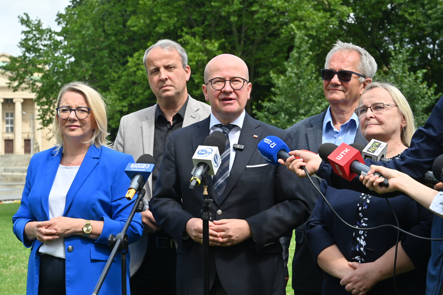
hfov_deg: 28.8
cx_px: 222
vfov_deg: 19.5
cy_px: 148
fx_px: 861
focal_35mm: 70
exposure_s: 1/125
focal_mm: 70
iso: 100
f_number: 9
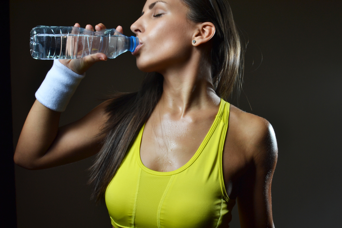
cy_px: 114
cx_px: 171
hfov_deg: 37.8
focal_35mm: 52
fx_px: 499
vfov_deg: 25.8
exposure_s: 1/125
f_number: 8
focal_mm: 35
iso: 100
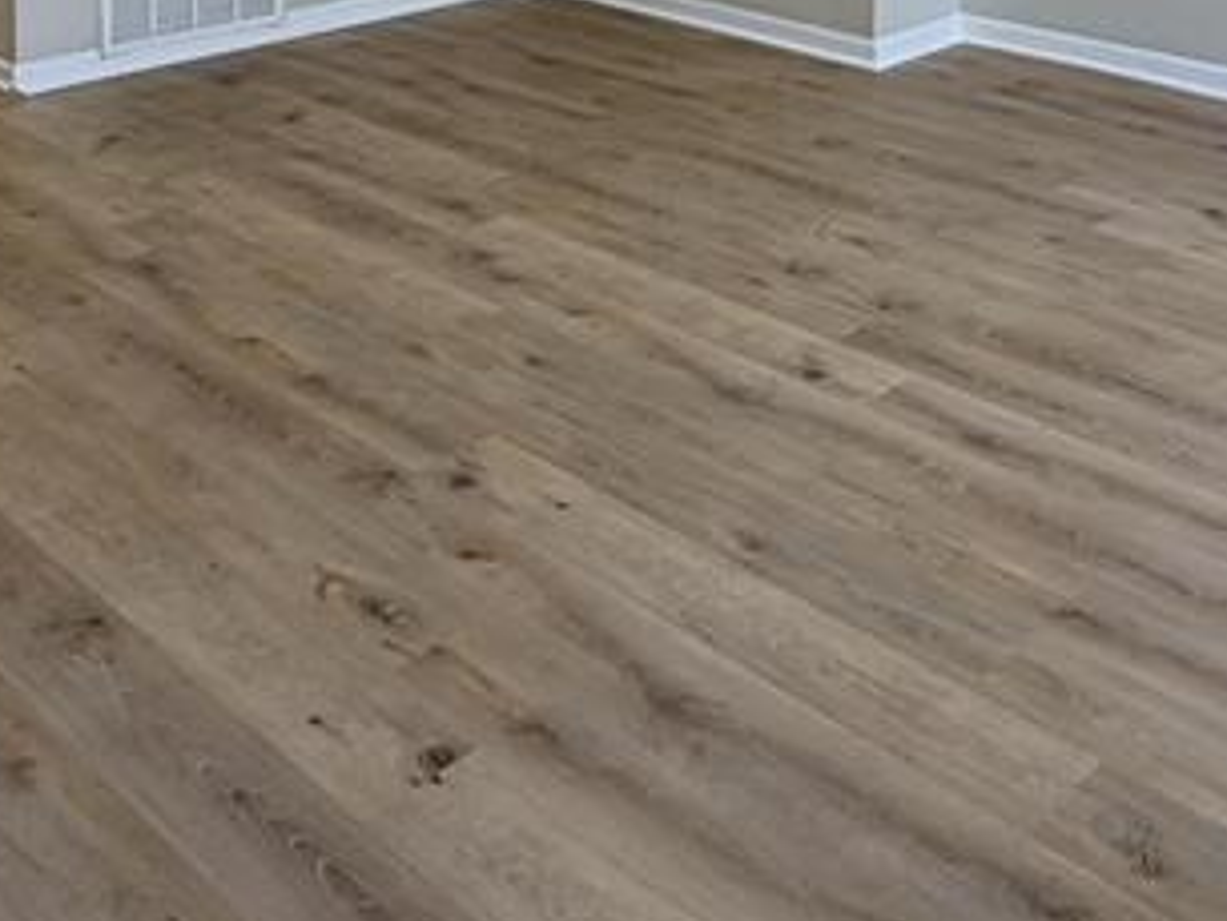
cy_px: -273
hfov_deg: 40.3
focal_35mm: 47
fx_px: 1667
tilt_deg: -3.8
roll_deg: -1.1
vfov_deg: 26.3
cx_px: 712
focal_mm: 2.22
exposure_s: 1/120
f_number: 2.2
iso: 64
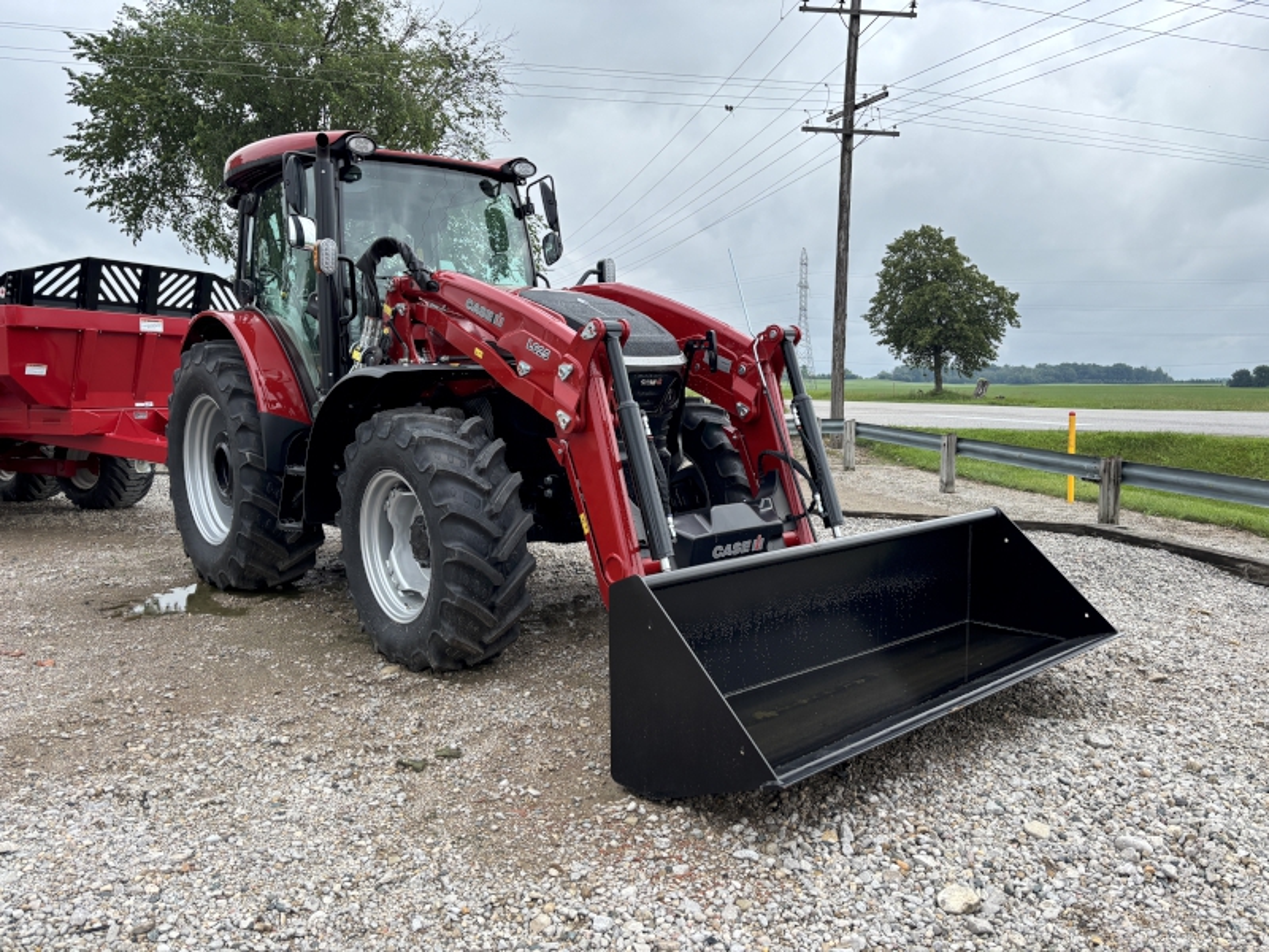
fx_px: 953
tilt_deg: -5.3
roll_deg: -0.4
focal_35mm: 26
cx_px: 634
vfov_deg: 53.1
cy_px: 476
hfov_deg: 67.3
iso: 50
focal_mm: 5.96
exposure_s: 1/1522
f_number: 1.6
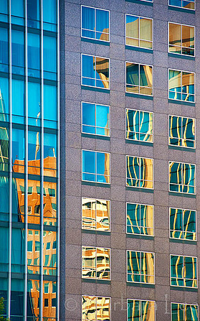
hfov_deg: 6.3
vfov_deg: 10.1
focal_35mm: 208
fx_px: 1811
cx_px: 94
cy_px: 160
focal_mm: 135
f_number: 5.6
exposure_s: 1/125
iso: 250
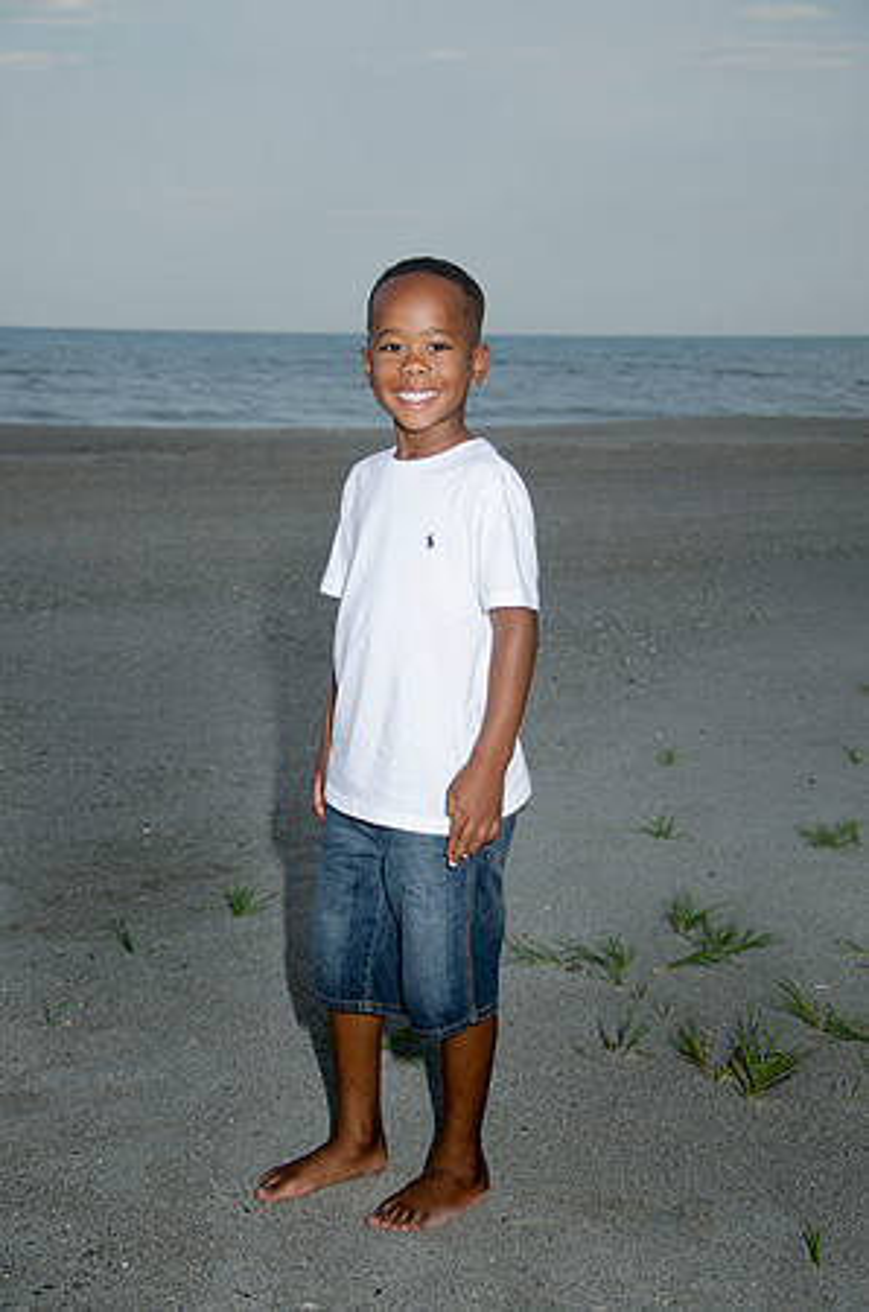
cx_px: 434
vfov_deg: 32.0
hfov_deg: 21.5
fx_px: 2292
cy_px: 656
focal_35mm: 63
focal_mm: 42
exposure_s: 1/250
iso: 100
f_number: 5.6
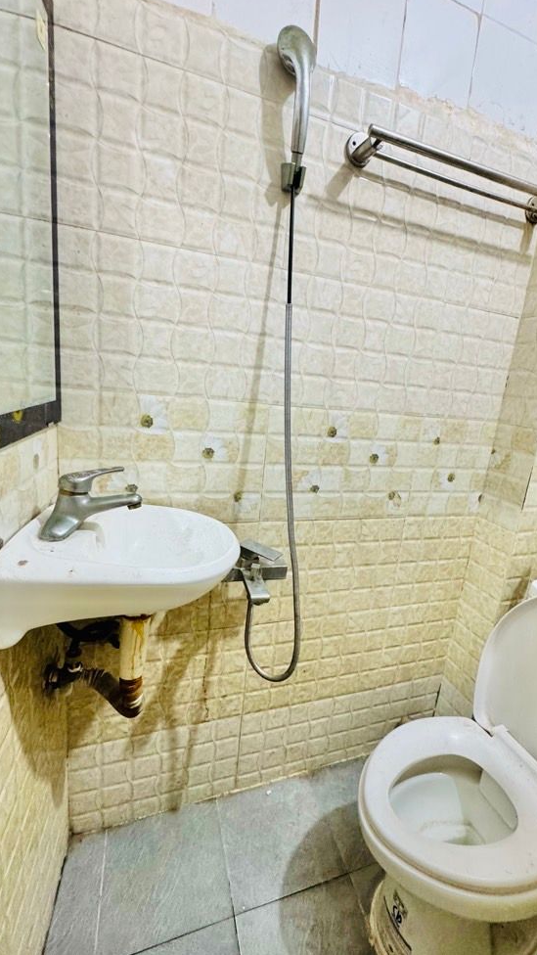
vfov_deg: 99.4
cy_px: 474
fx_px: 405
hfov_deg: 67.0
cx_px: 291
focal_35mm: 16
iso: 320
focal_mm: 2.22
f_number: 2.2
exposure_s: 1/50
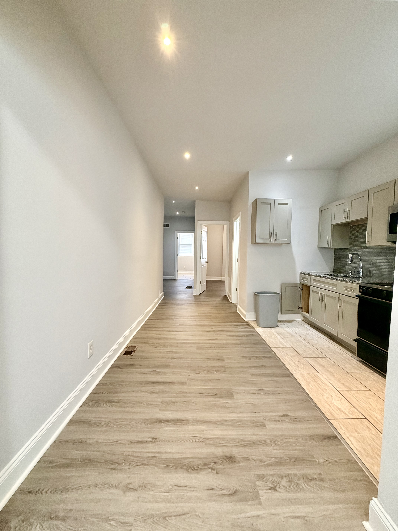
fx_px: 215
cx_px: 199
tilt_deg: -3.2
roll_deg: -2.2
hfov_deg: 85.7
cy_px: 266
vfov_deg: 102.1
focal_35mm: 14
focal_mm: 2.22
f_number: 2.2
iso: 320
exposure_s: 1/60
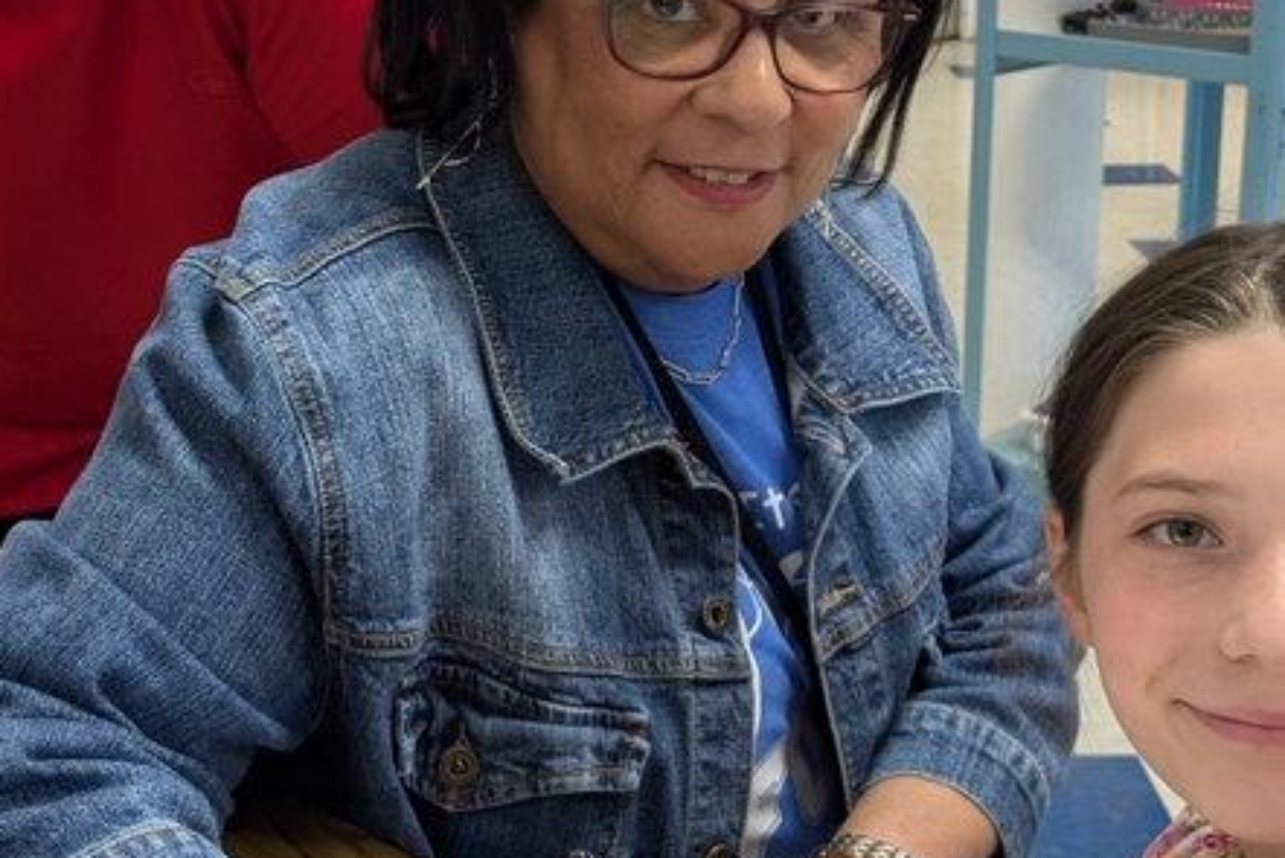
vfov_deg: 20.8
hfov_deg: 30.9
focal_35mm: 65
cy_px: 268
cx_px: 587
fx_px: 2321
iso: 90
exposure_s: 1/60
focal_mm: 4.38
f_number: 1.73
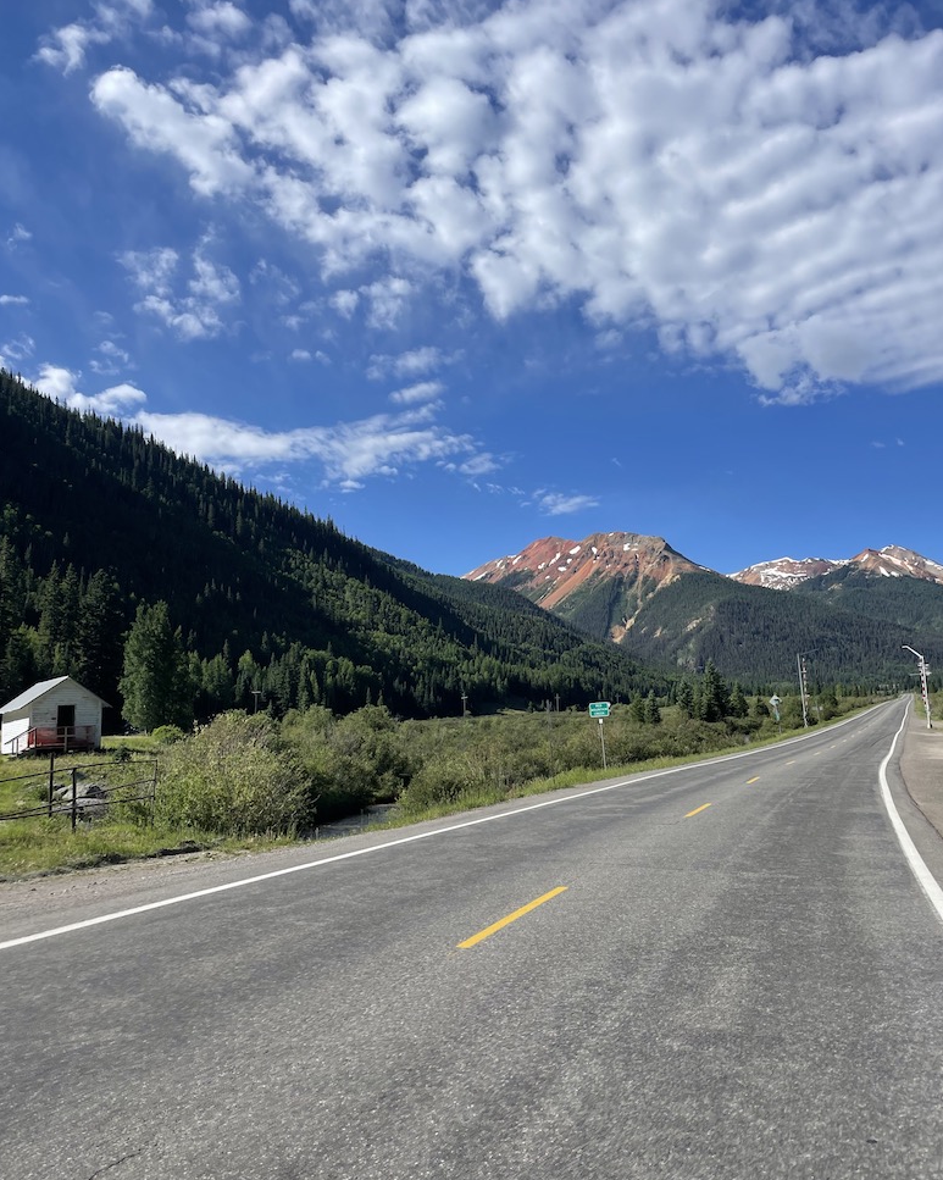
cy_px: 564
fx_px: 942
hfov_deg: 53.2
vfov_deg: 64.1
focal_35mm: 27
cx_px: 472
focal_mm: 4.2
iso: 32
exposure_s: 1/4292
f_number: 1.6
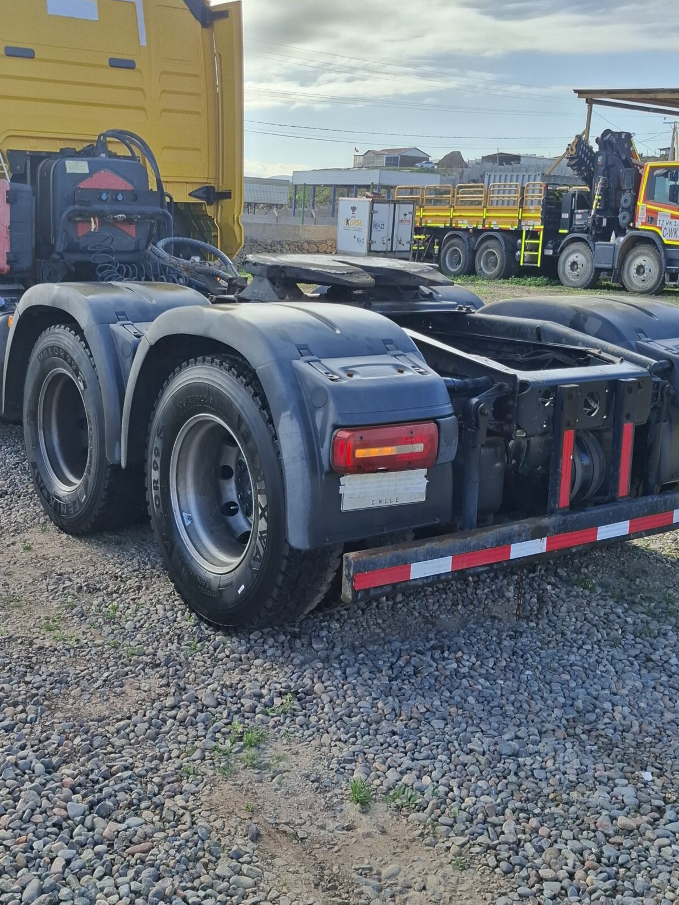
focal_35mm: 37
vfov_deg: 49.9
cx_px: 267
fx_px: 967
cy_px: 370
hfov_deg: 38.5
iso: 50
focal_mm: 5.54
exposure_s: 1/601
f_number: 1.8
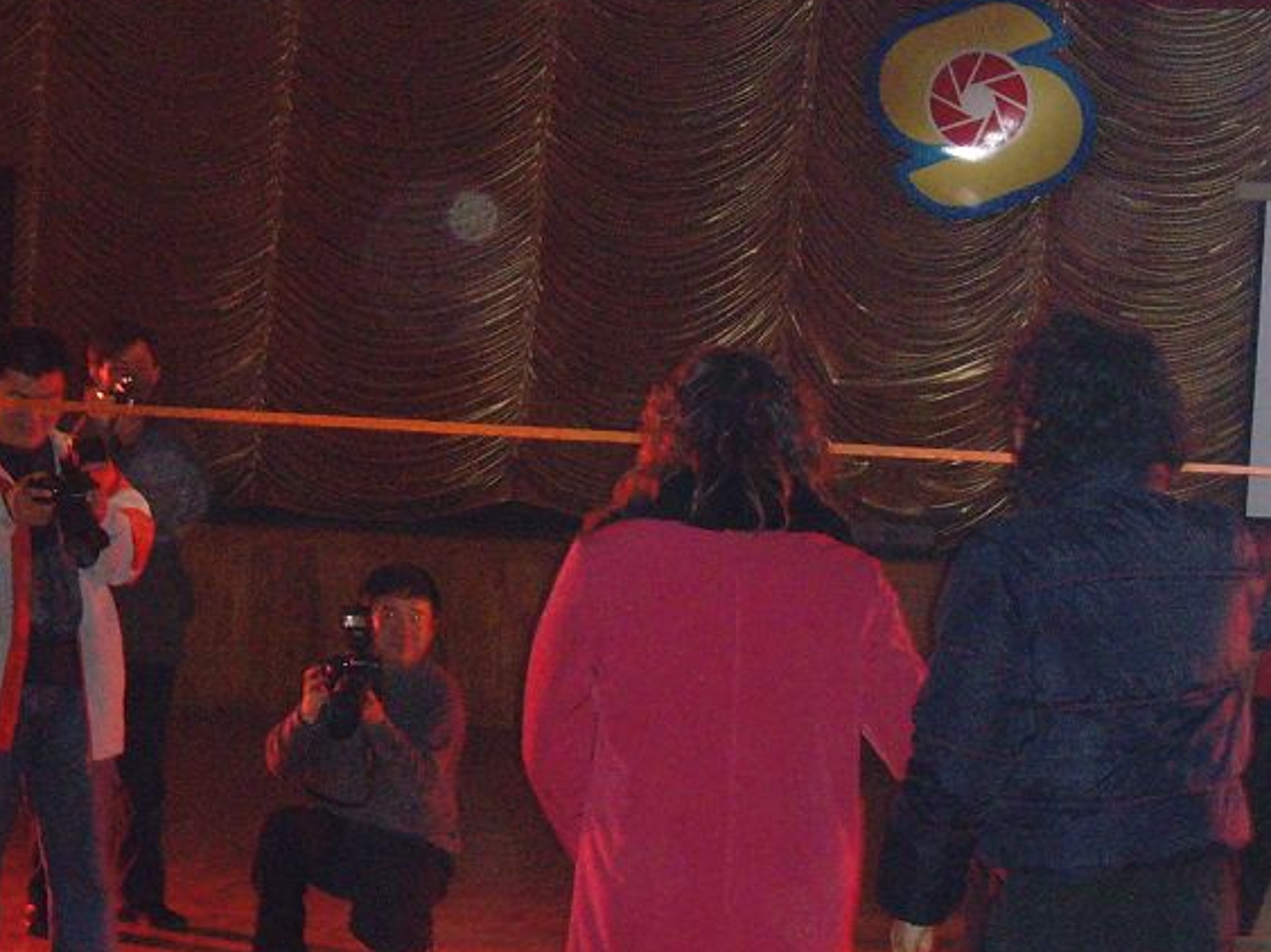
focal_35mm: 91
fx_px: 3341
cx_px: 880
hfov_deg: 21.4
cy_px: 652
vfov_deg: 16.2
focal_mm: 8.8
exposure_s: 1/45
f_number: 3.8
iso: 400
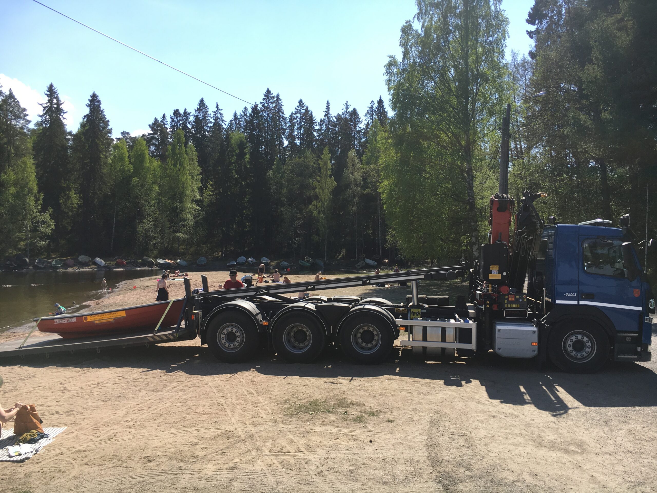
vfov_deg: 48.2
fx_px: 550
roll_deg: -0.1
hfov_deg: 61.7
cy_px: 246
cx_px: 328
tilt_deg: -0.9
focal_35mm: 29
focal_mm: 4.15
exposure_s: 1/1148
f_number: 2.2
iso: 25
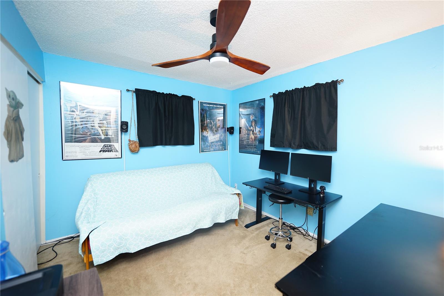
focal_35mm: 14
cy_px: 148
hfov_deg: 104.3
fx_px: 173
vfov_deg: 81.2
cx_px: 222
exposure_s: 1/15
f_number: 2
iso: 125
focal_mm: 14
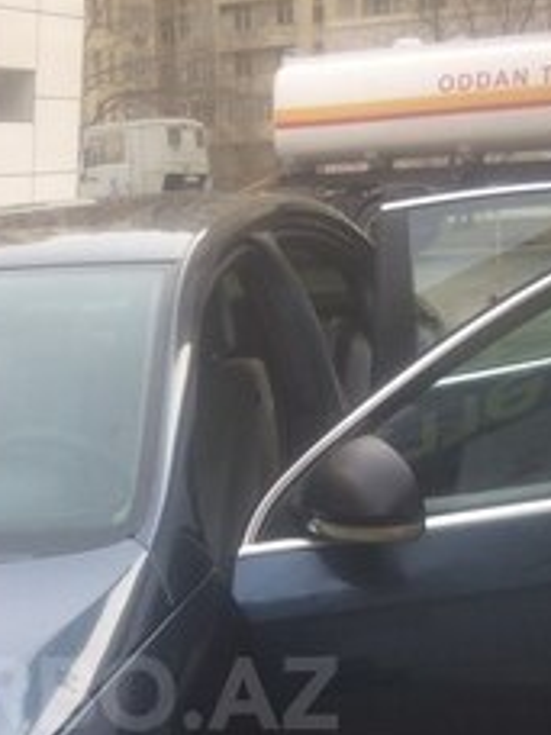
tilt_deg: -26.2
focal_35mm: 63
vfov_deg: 29.2
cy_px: 693
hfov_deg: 22.9
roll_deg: +1.6
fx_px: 1337
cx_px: 90
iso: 32
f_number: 2.2
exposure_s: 1/354
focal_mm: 4.15
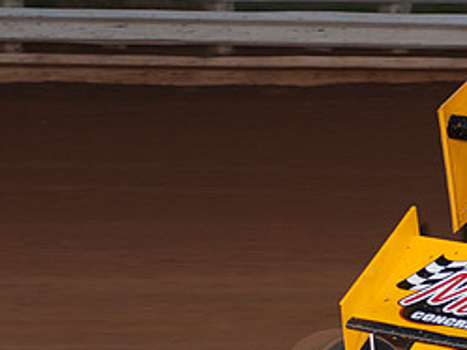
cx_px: 523
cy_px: 202
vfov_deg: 5.5
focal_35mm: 269
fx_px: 3631
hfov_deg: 7.3
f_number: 4
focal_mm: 80
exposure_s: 1/400
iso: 200
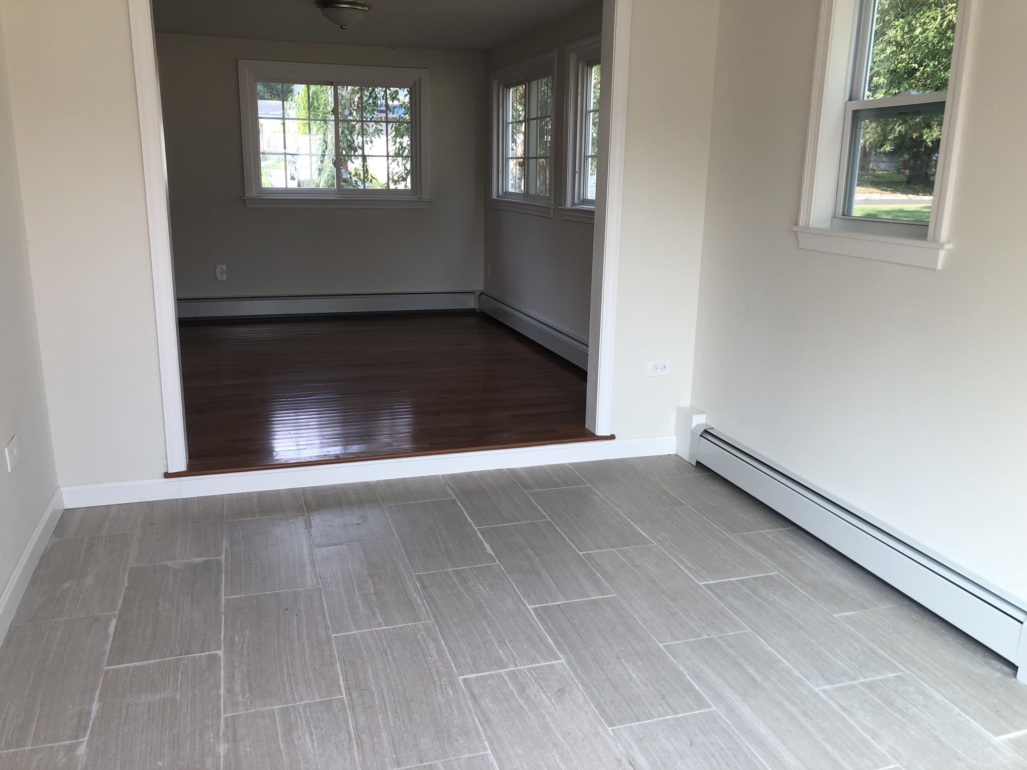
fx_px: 831
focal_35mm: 28
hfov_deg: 63.4
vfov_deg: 49.7
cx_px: 514
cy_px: 385
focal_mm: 3.99
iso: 25
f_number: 1.8
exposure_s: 1/120
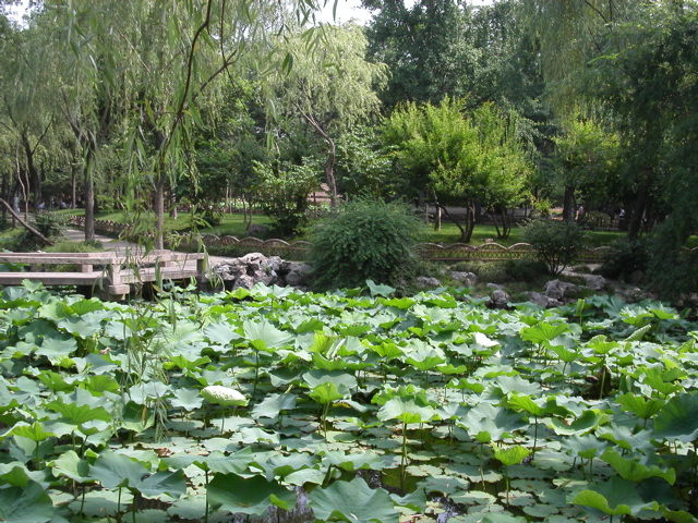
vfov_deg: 37.7
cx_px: 349
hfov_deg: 49.0
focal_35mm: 38
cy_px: 262
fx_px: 766
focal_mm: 7.8
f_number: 5.6
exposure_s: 1/180
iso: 100
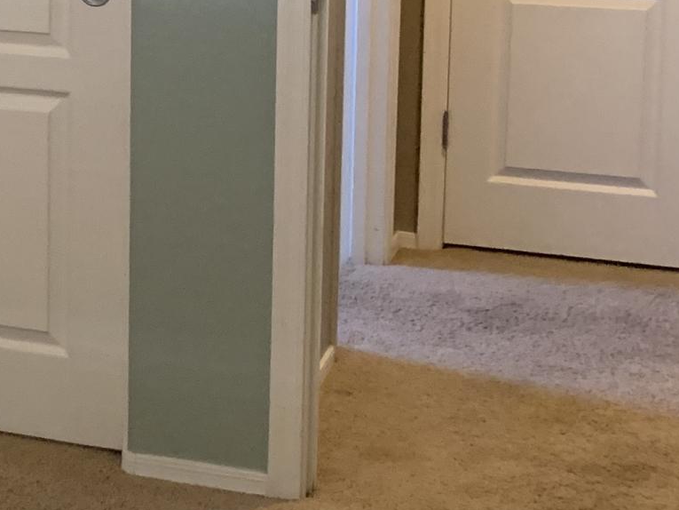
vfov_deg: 14.1
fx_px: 2001
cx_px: -407
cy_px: -84
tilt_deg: -3.4
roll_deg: -0.1
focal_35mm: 102
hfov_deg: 17.0
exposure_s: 1/60
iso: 320
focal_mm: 4.25
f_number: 1.8
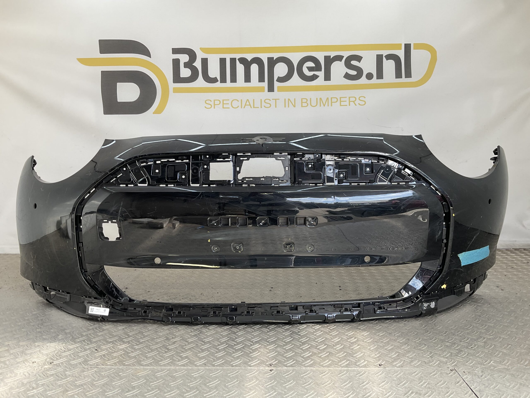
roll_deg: -1.0
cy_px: 199
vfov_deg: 48.2
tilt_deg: -7.3
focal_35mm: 29
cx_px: 265
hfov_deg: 61.7
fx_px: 444
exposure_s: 1/238
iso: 16
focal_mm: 3
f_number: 1.8
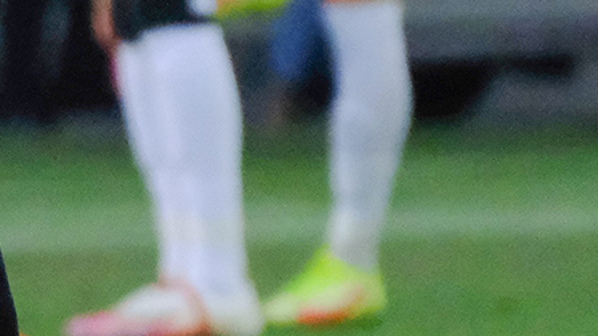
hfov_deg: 0.8
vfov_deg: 0.4
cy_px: -187
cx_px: -174
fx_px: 44494
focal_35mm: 2806
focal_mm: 400
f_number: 5.6
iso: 6400
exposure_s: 1/1600
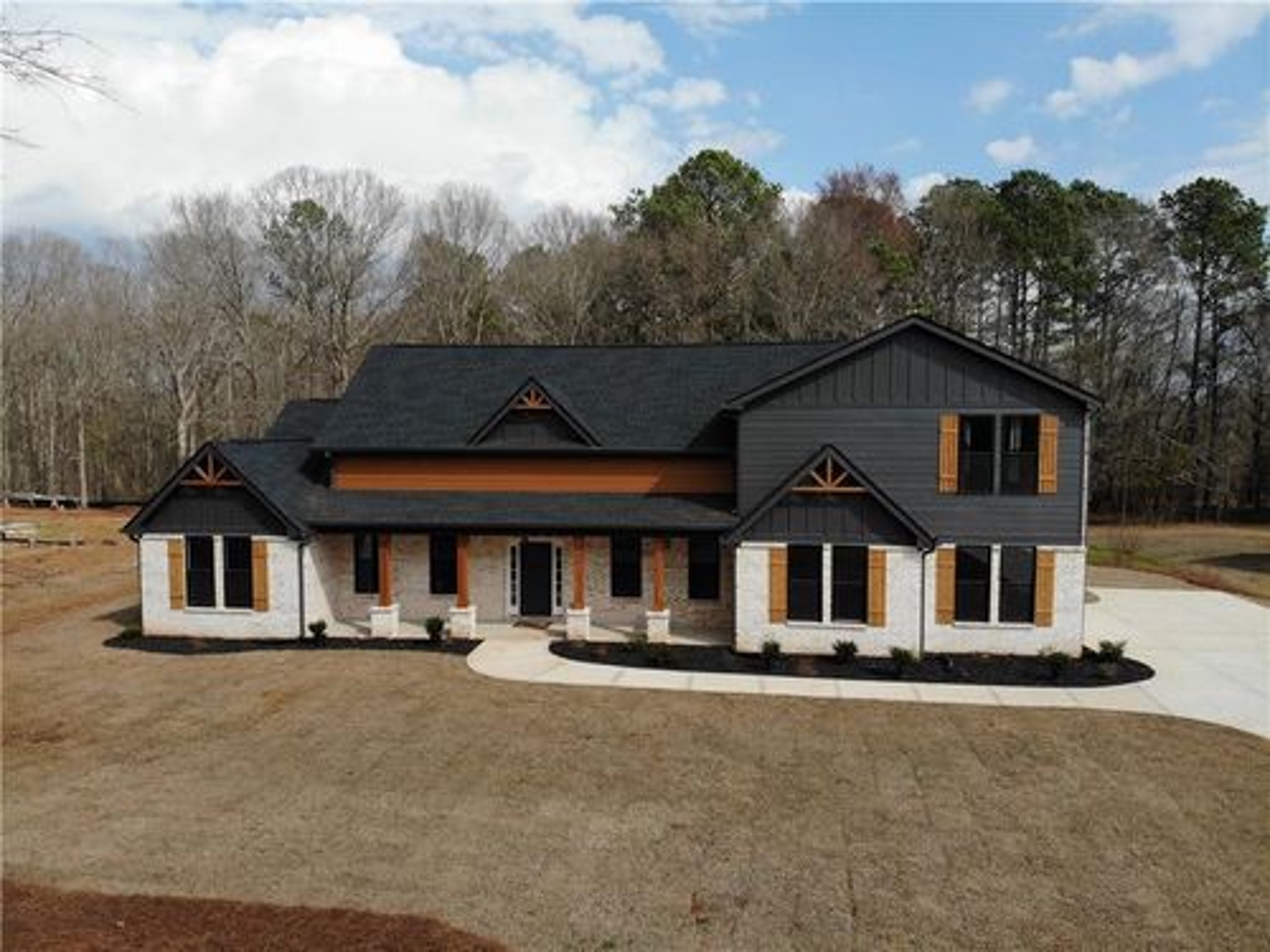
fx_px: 881
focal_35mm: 24
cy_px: 476
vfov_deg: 56.8
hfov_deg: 71.6
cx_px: 635
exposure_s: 1/1244
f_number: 2.8
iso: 100
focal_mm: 4.5
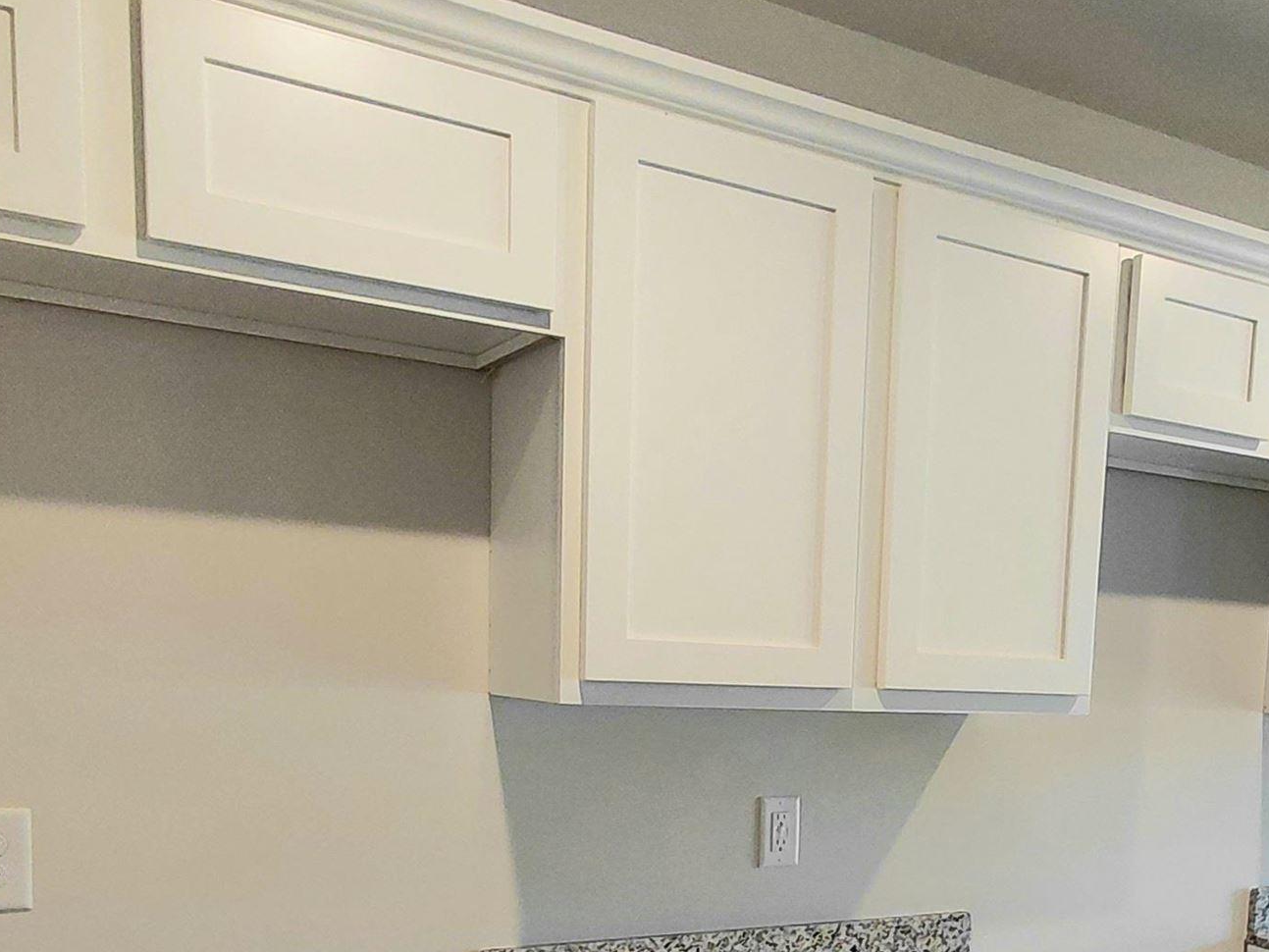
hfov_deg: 48.0
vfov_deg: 35.3
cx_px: 871
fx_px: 1393
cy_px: 873
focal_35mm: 38
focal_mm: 1.64
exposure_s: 1/60.2
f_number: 2.2
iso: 100
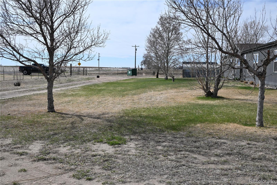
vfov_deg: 32.4
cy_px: 92
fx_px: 317
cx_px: 138
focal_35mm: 41
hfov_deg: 47.2
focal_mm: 27.5
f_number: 8
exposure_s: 1/500
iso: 100
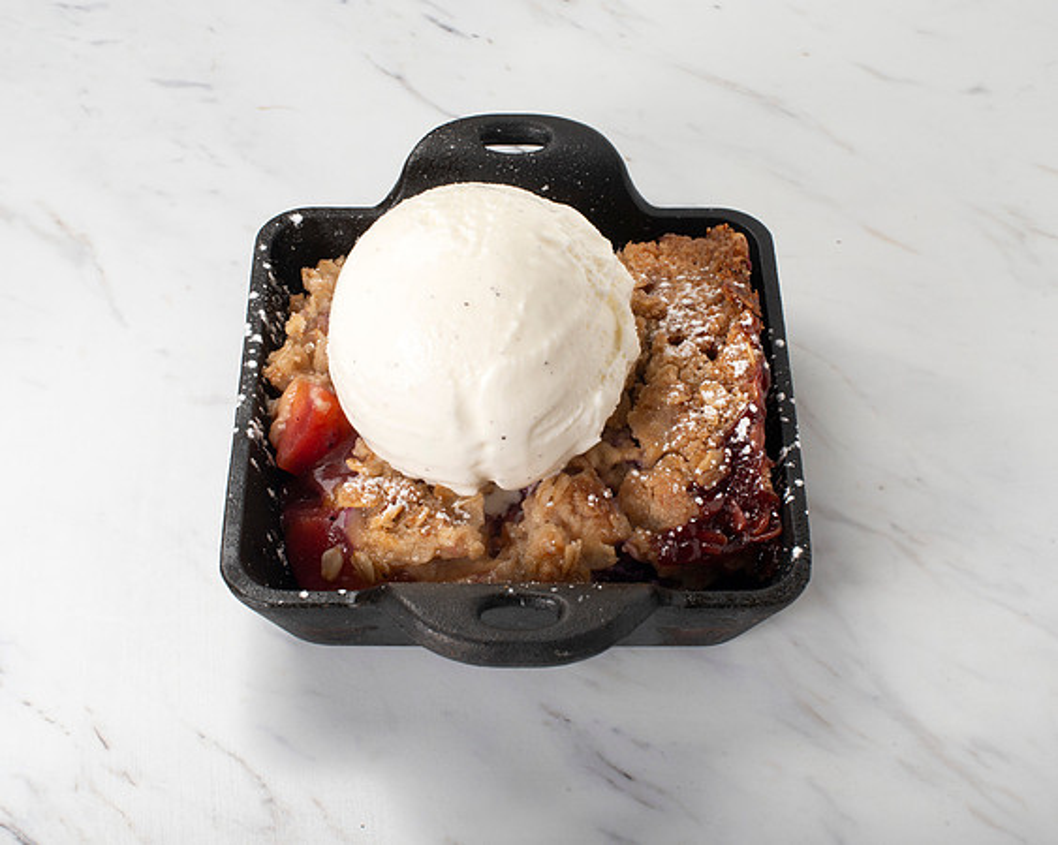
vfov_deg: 23.3
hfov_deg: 29.0
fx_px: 2046
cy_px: 402
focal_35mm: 65
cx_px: 489
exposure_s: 1/250
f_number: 16
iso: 160
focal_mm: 50
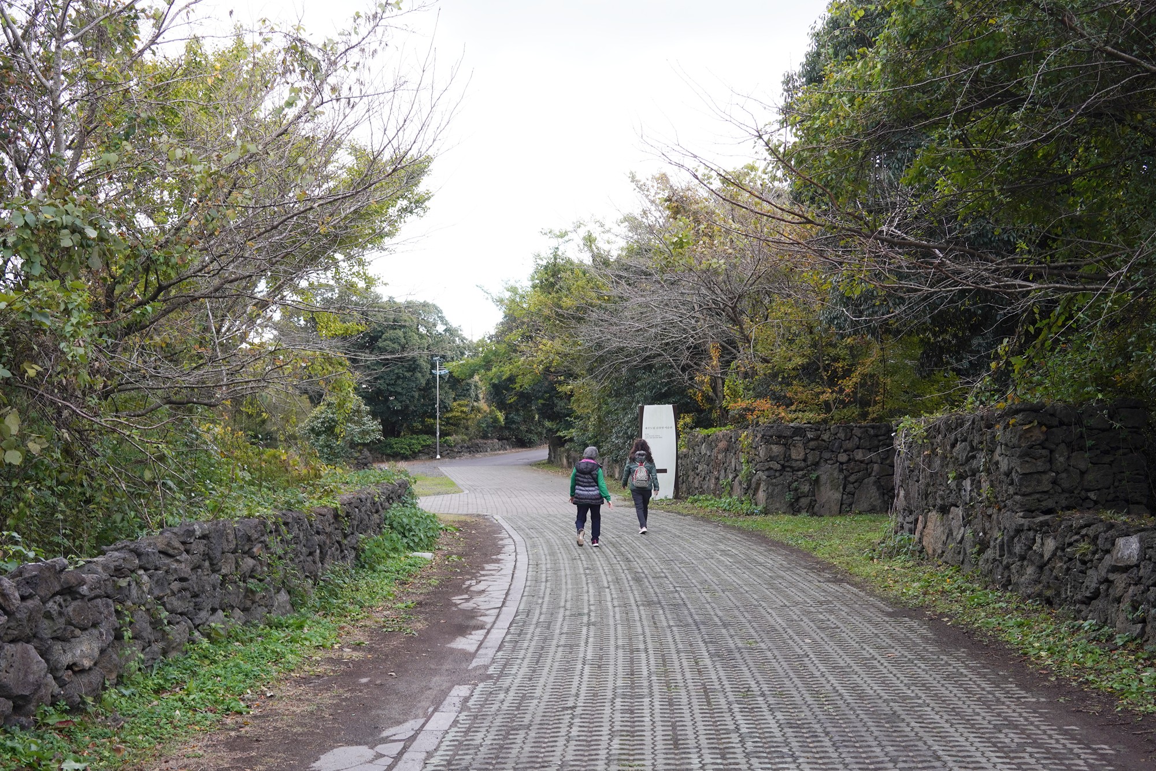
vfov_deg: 37.9
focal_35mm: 35
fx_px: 1124
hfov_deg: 54.4
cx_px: 578
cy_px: 386
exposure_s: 1/100
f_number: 5.6
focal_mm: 35
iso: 400
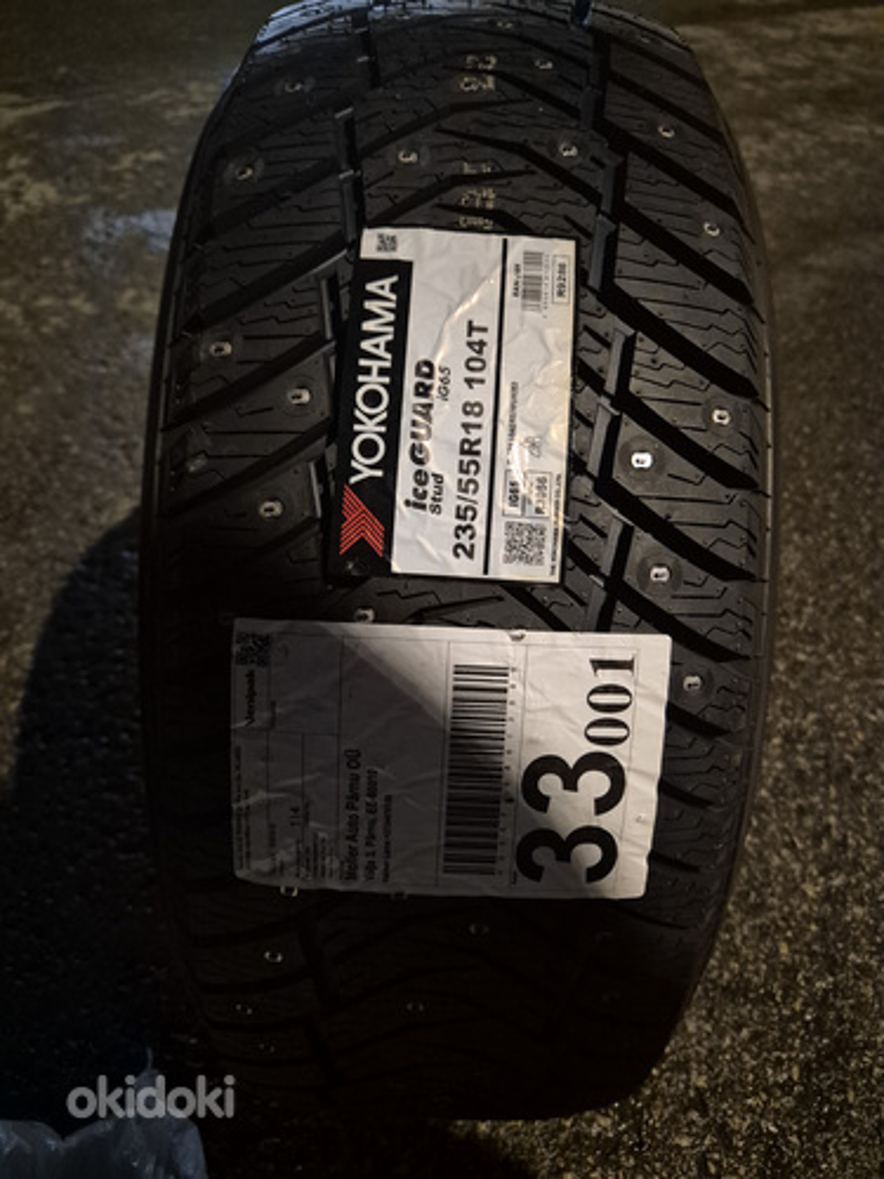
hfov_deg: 58.9
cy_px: 590
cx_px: 442
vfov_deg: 73.9
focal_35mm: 23
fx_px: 783
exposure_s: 1/33
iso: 1250
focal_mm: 5.4
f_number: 1.8
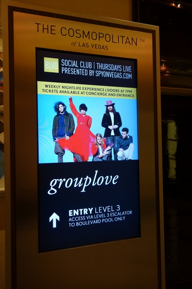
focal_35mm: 32
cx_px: 96
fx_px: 256
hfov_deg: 41.1
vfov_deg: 58.7
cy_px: 144
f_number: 2.5
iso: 125
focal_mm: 12.03
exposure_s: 1/40
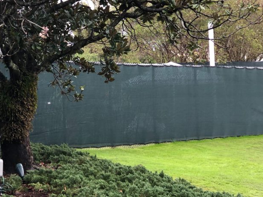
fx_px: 707
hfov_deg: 20.9
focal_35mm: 93
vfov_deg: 15.9
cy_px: 85
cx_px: 55
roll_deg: +1.0
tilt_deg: +1.1
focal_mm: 6.6
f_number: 2.8
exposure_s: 1/120
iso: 64
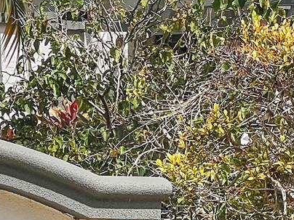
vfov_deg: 4.9
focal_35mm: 305
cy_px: 265
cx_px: -204
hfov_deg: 6.4
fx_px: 2590
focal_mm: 9
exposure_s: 1/1340
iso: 32
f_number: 2.8
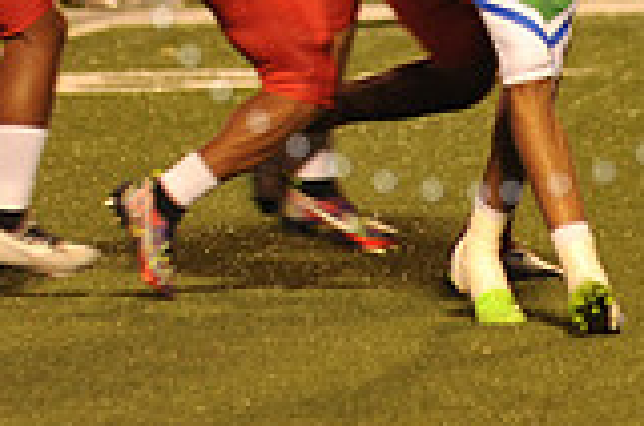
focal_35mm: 725
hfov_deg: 2.8
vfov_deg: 1.9
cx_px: 479
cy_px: -185
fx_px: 12944
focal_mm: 200
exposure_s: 1/200
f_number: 3.5
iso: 2000
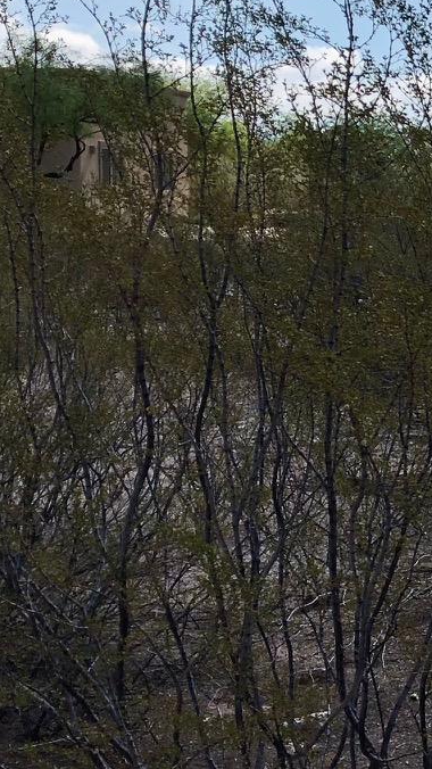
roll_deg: -0.4
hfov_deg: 12.3
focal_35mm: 91
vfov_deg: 23.4
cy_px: 411
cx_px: 762
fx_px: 1854
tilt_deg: -5.4
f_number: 1.8
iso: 20
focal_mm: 3.99
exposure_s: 1/2288
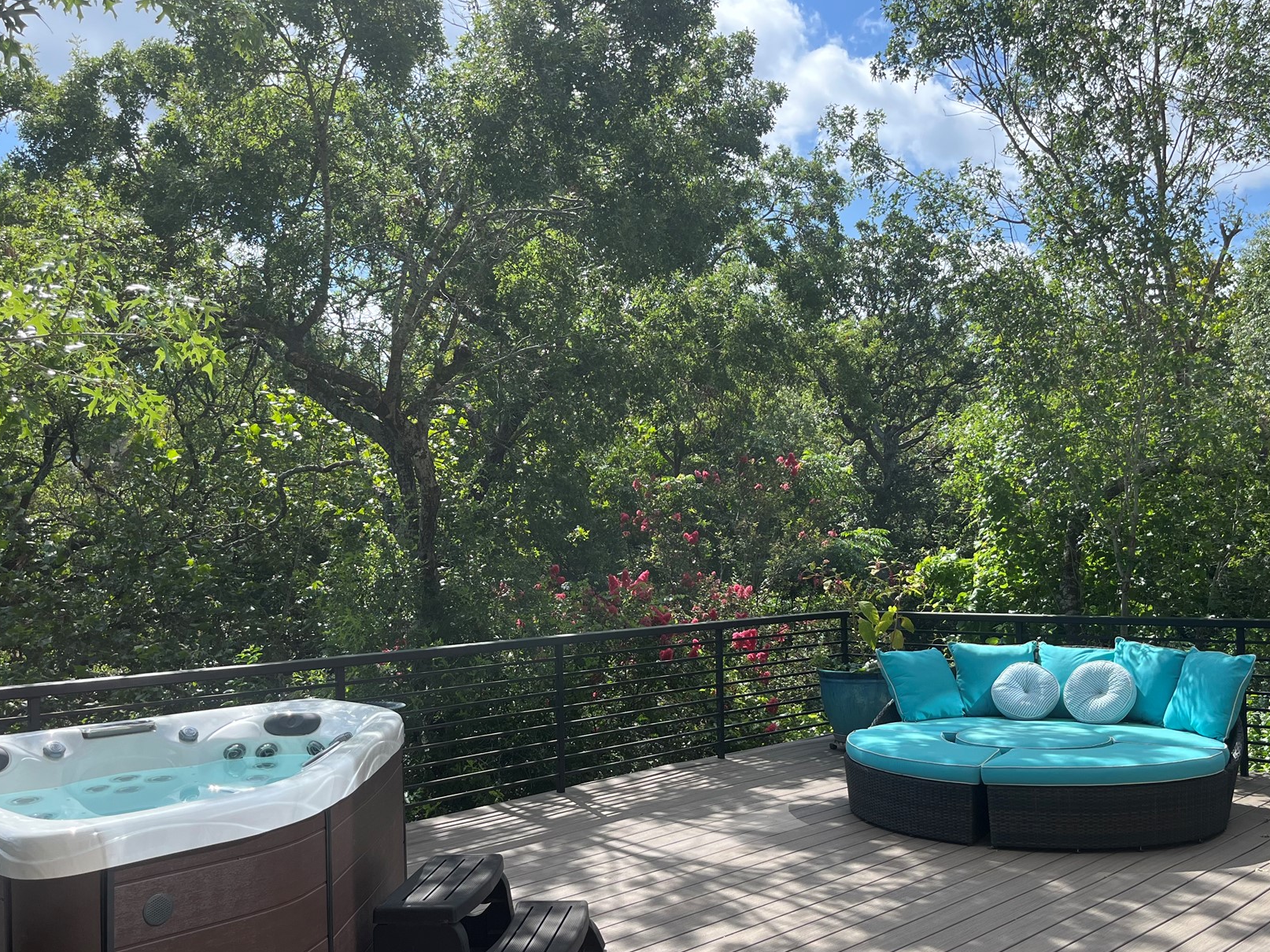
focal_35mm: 33
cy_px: 529
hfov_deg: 55.4
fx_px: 1211
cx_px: 644
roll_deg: +2.1
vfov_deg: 42.9
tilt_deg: +0.8
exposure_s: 1/1802
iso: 50
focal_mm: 5.1
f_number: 1.6
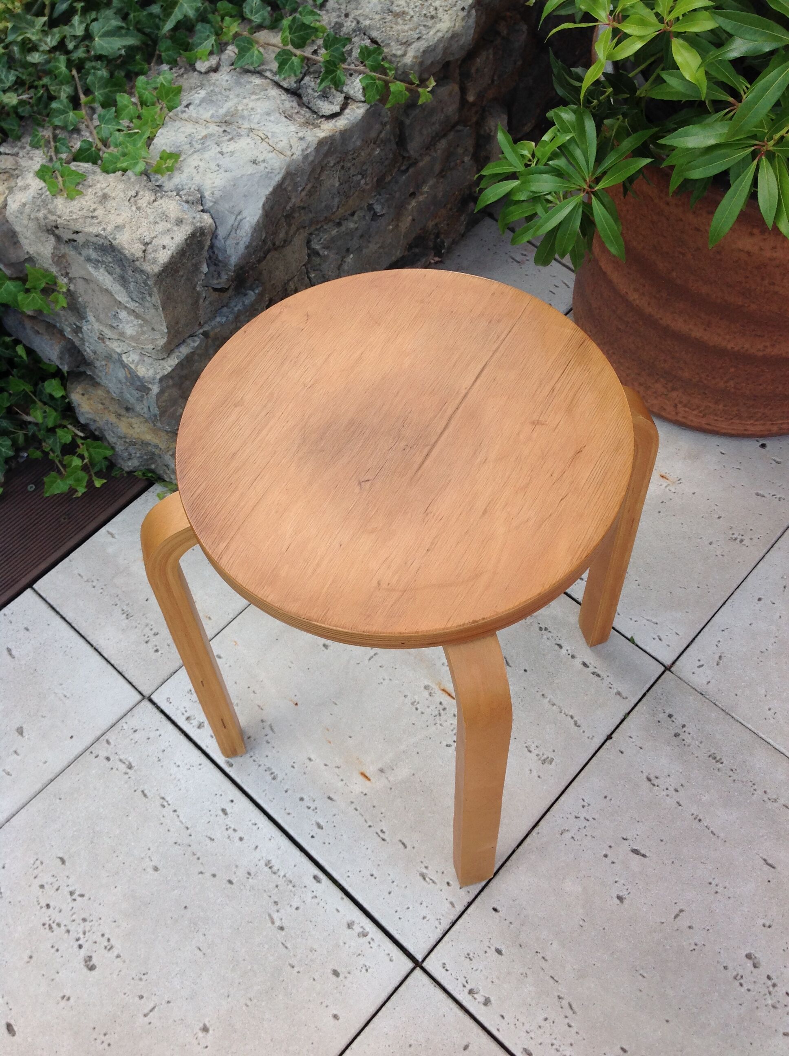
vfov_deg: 52.7
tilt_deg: -58.6
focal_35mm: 35
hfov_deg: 40.6
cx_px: 394
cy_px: 528
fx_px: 1066
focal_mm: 4.28
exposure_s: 1/403
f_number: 2.4
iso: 50
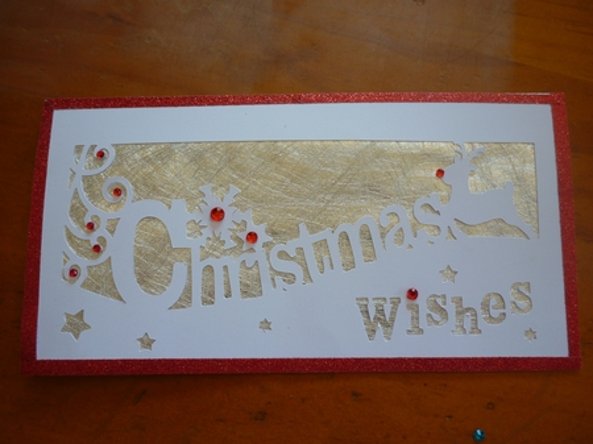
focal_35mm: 33
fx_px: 565
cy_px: 222
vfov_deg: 42.9
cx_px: 296
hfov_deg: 55.4
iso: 80
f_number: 2.8
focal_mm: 5.5
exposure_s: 1/50
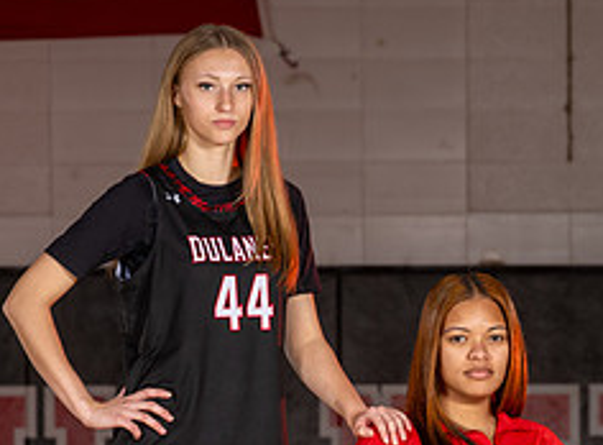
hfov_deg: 6.2
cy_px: 493
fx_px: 5575
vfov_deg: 4.6
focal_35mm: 322
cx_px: 452
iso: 80
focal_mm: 115
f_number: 6.3
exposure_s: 1/125
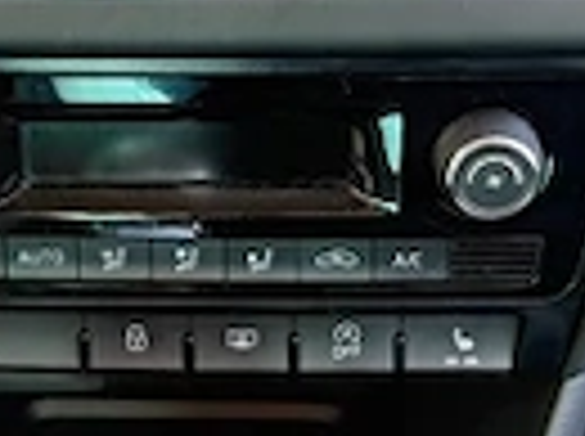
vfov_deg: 13.2
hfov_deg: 17.6
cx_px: 135
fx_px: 1872
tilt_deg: -33.0
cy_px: 81
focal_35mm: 111
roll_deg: +1.6
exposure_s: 1/95
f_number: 1.78
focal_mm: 6.76
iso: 200
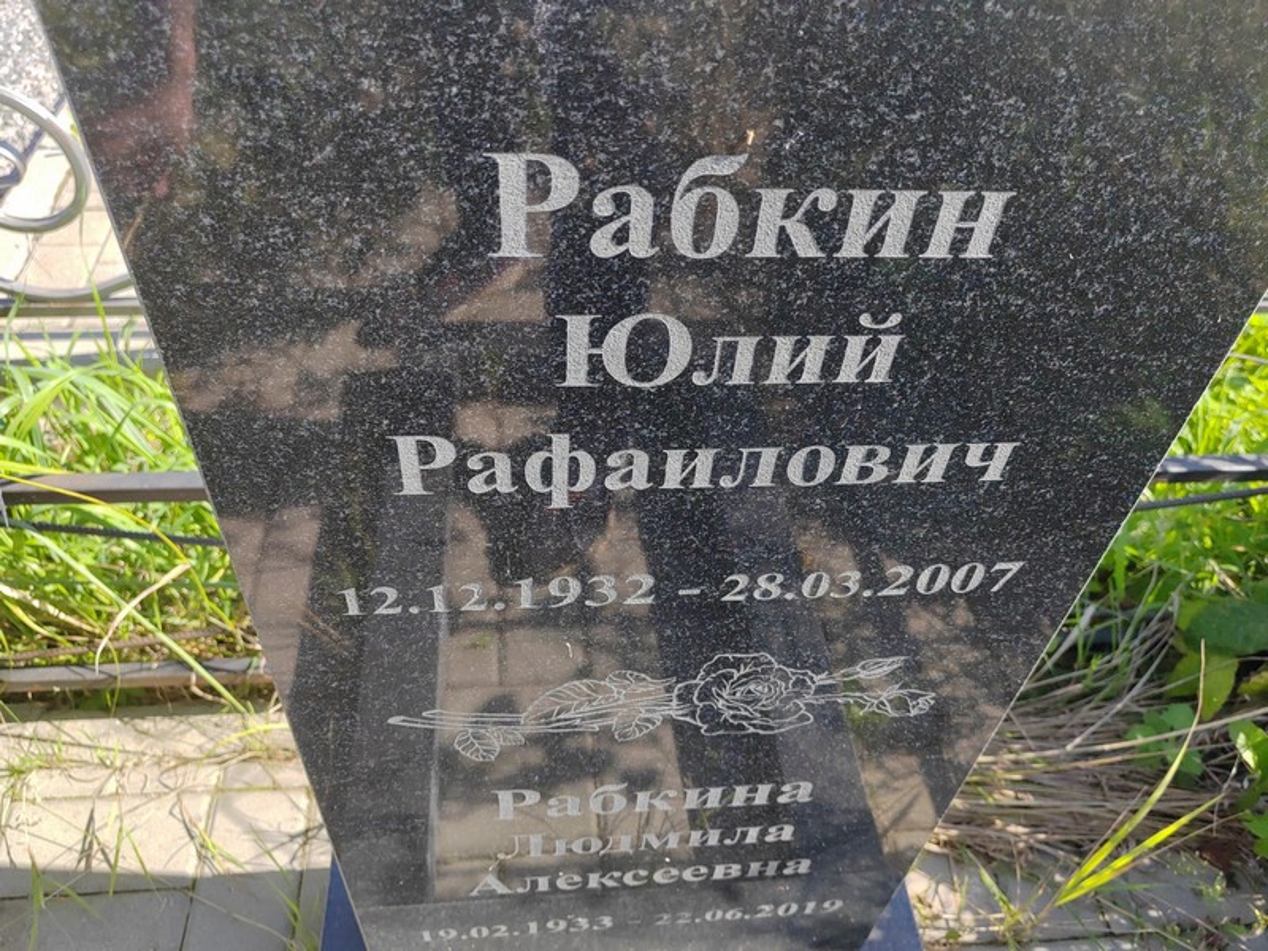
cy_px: 476
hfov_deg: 65.3
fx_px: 989
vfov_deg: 51.4
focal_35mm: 27
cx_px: 634
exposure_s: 1/750
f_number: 1.9
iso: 100
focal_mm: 5.52
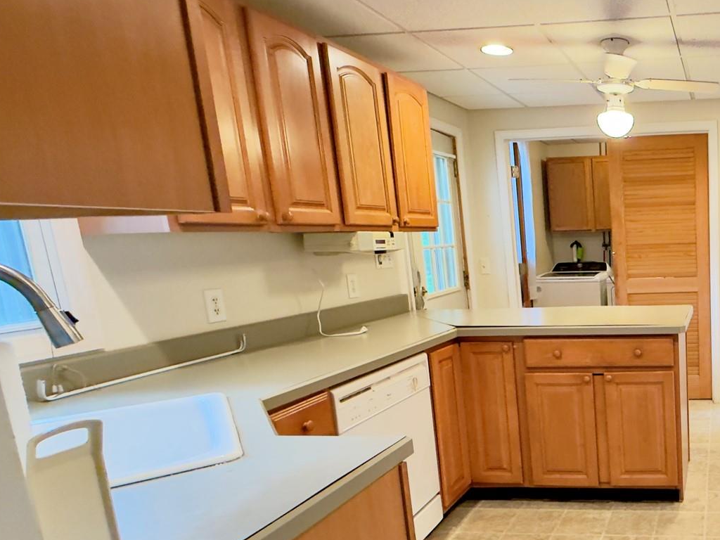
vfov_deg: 49.2
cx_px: 676
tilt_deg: -10.1
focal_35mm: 28
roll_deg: +1.9
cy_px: 342
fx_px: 582
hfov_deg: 53.6
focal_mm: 2.22
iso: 800
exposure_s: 1/60
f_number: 2.2
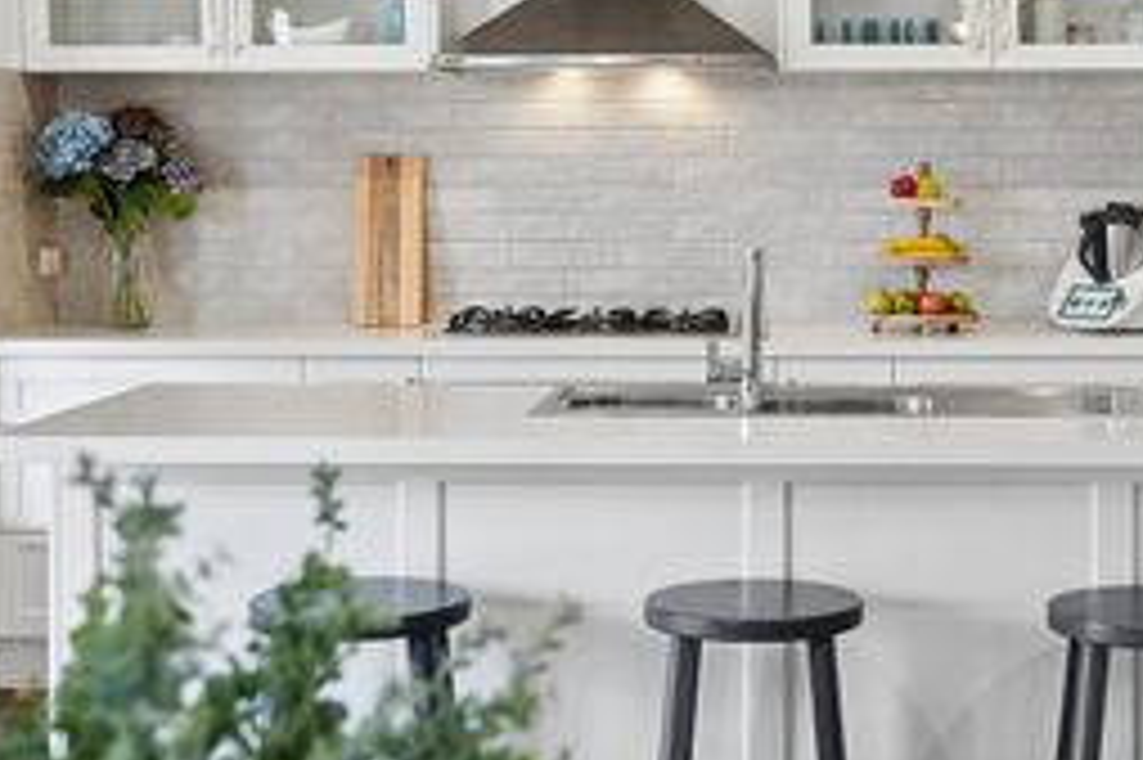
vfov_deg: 21.4
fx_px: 1999
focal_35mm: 63
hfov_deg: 31.7
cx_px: 752
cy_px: 214
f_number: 4
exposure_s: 1/125
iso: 400
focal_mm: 34
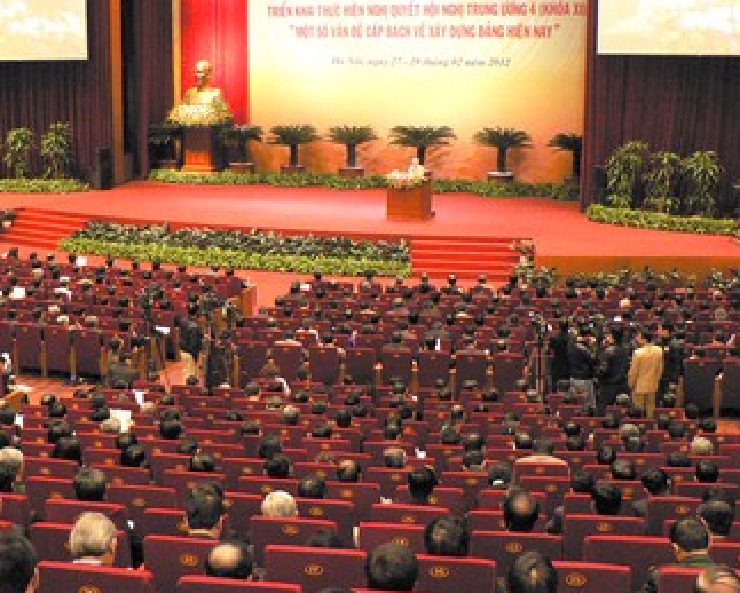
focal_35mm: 53
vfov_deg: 28.6
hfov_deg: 35.3
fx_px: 1162
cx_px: 314
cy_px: 231
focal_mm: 6.4
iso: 400
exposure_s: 1/20
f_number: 2.8
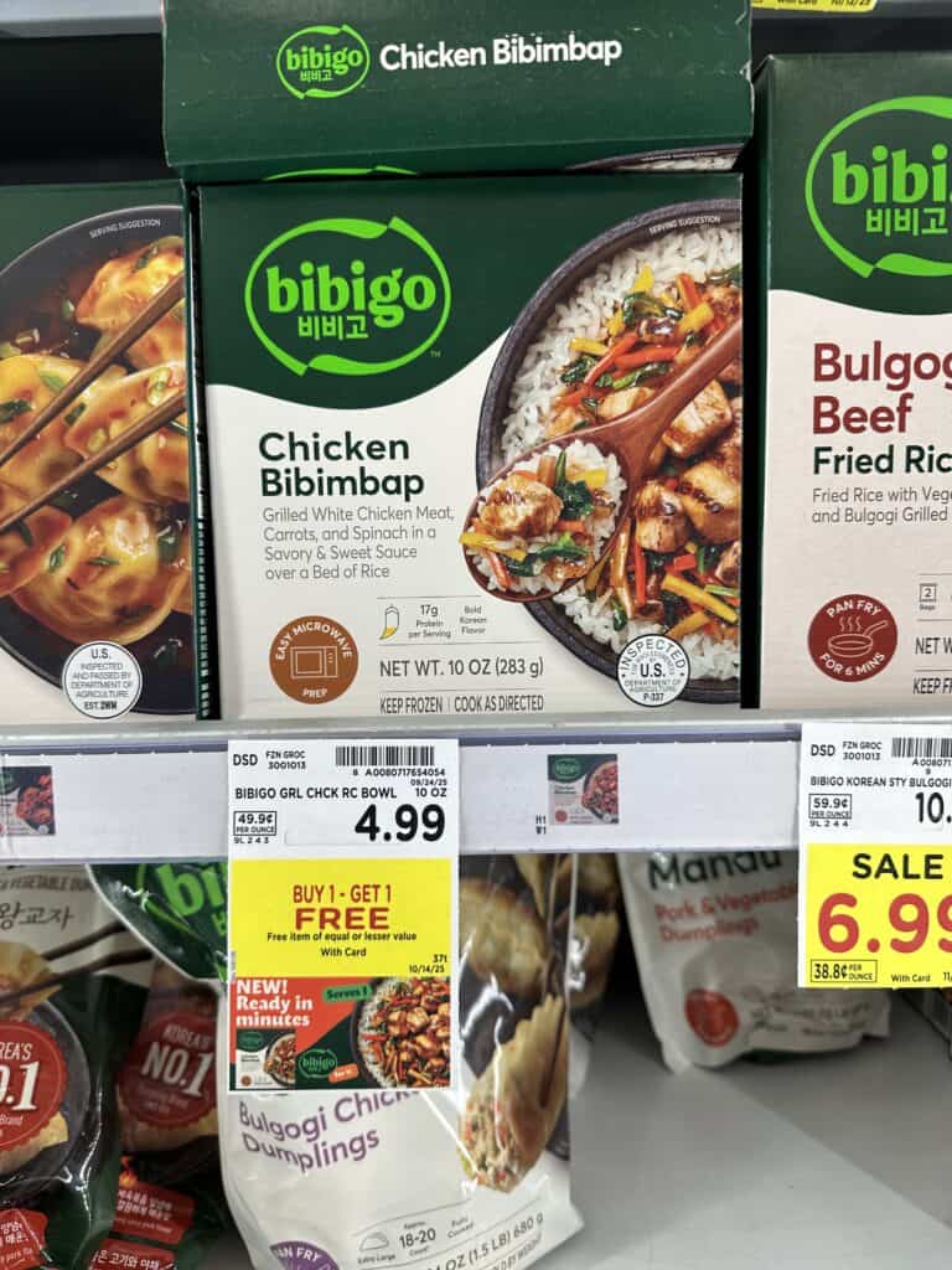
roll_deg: +1.5
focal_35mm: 24
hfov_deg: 56.8
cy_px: 635
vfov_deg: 71.6
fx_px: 880
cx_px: 476
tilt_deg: -7.2
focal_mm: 6.86
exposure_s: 1/121
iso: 64
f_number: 1.78
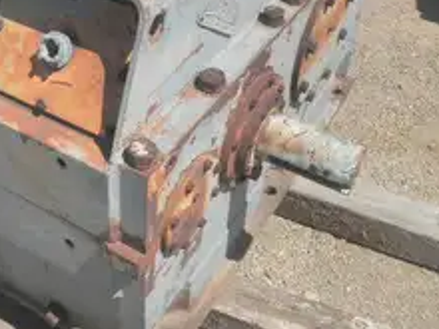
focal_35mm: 51
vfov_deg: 28.4
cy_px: 110
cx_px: 172
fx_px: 647
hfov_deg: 37.3
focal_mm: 5
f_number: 8.5
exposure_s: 1/160
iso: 64
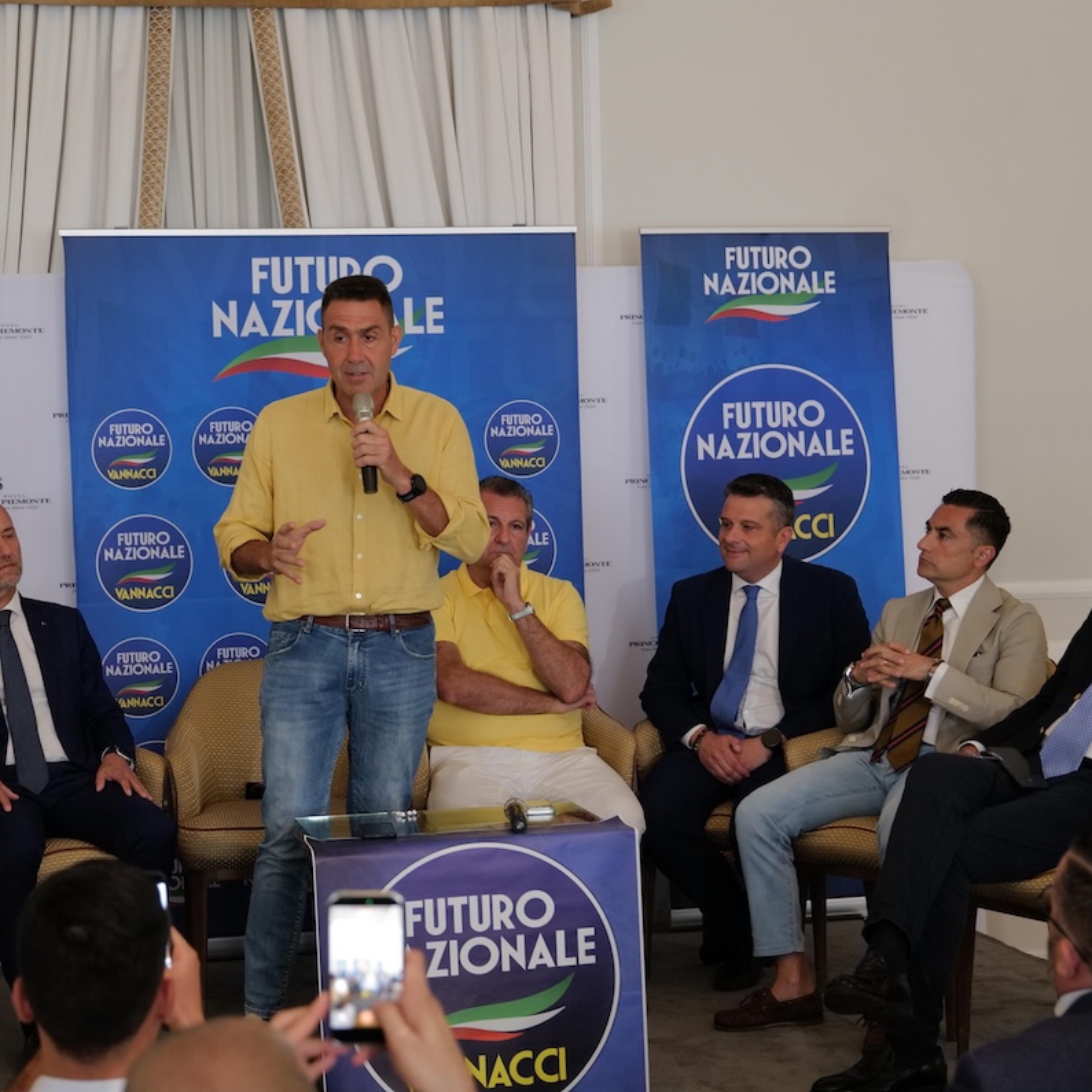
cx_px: 474
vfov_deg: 25.4
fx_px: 2427
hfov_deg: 25.3
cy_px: 548
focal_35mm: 68
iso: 3200
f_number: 4
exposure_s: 1/160
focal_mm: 53
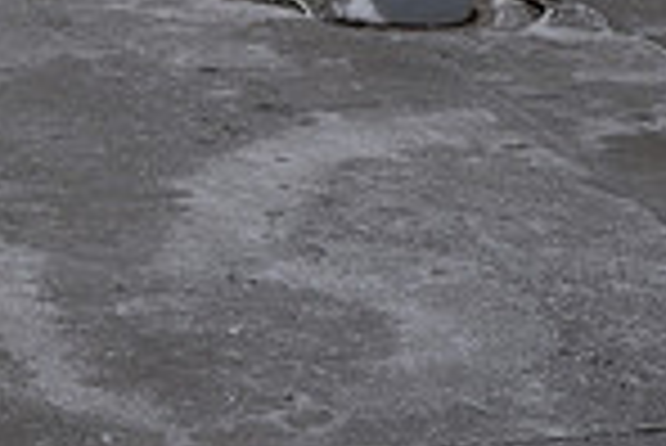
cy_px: -399
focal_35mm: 141
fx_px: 2611
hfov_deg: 14.3
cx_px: 4
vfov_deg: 9.2
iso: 400
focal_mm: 36
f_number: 11
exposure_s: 1/500
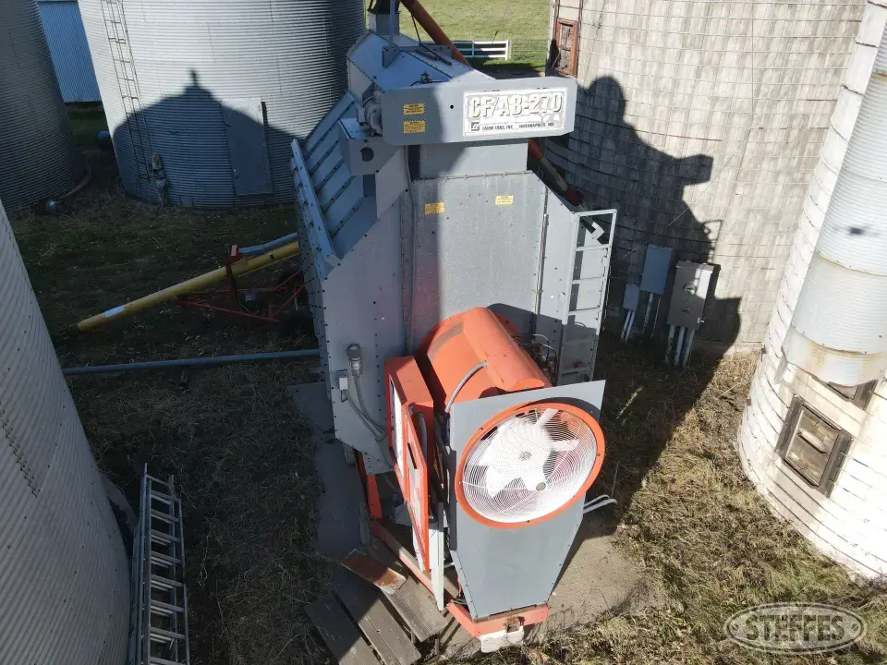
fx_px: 615
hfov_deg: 71.6
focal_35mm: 24
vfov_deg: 56.8
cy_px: 332
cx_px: 444
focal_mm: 4.5
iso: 100
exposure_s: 1/400
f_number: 2.8
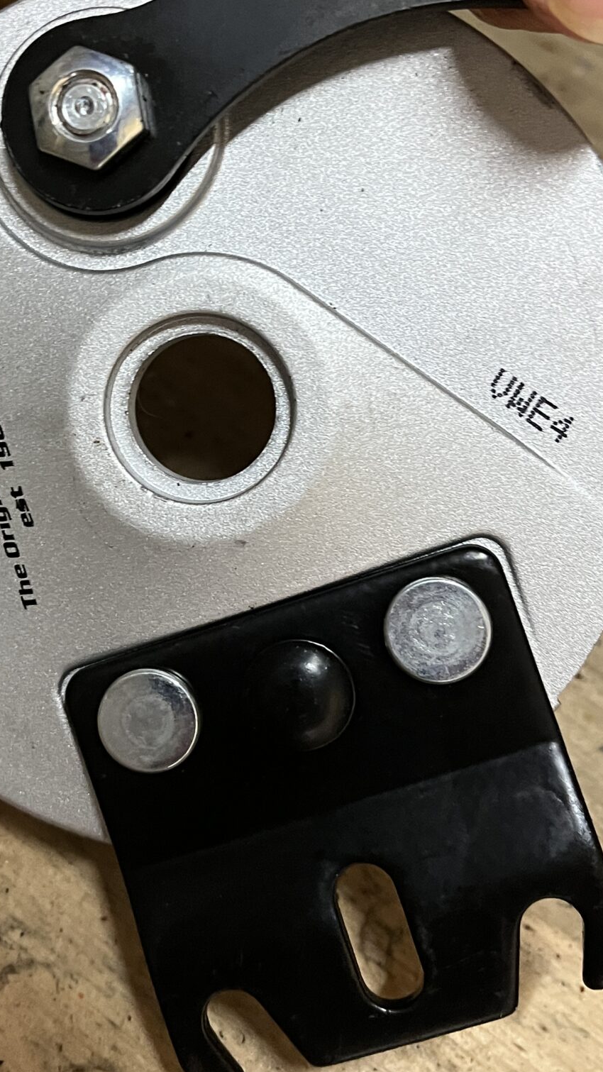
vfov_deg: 42.7
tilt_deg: -54.0
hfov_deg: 24.7
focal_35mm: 48
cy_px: 431
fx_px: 1364
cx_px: 176
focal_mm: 5.1
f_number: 1.6
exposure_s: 1/50
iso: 400
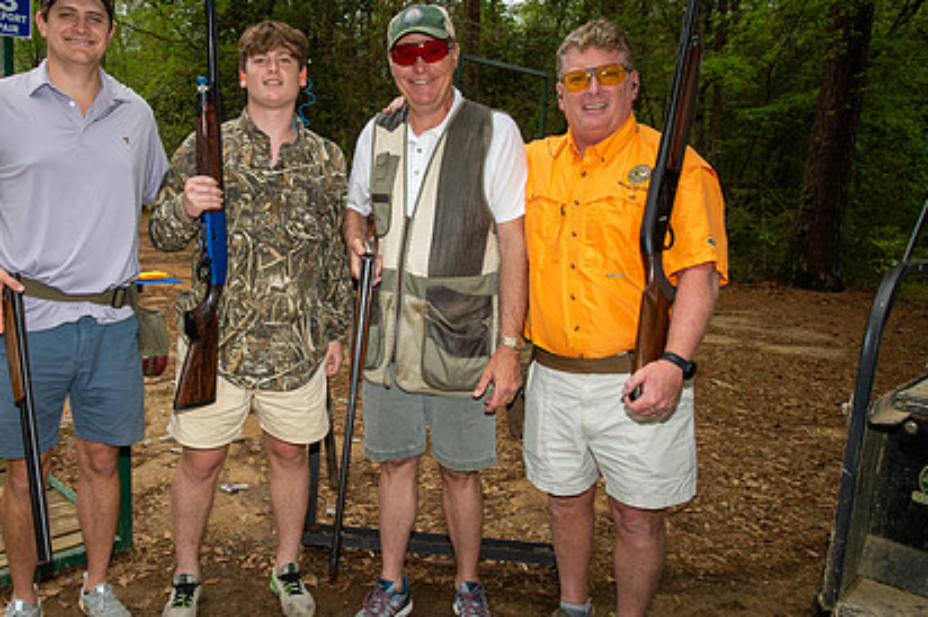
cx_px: 313
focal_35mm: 31
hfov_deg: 59.0
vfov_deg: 42.3
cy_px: 306
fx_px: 798
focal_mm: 22
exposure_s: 1/125
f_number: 7.1
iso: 125
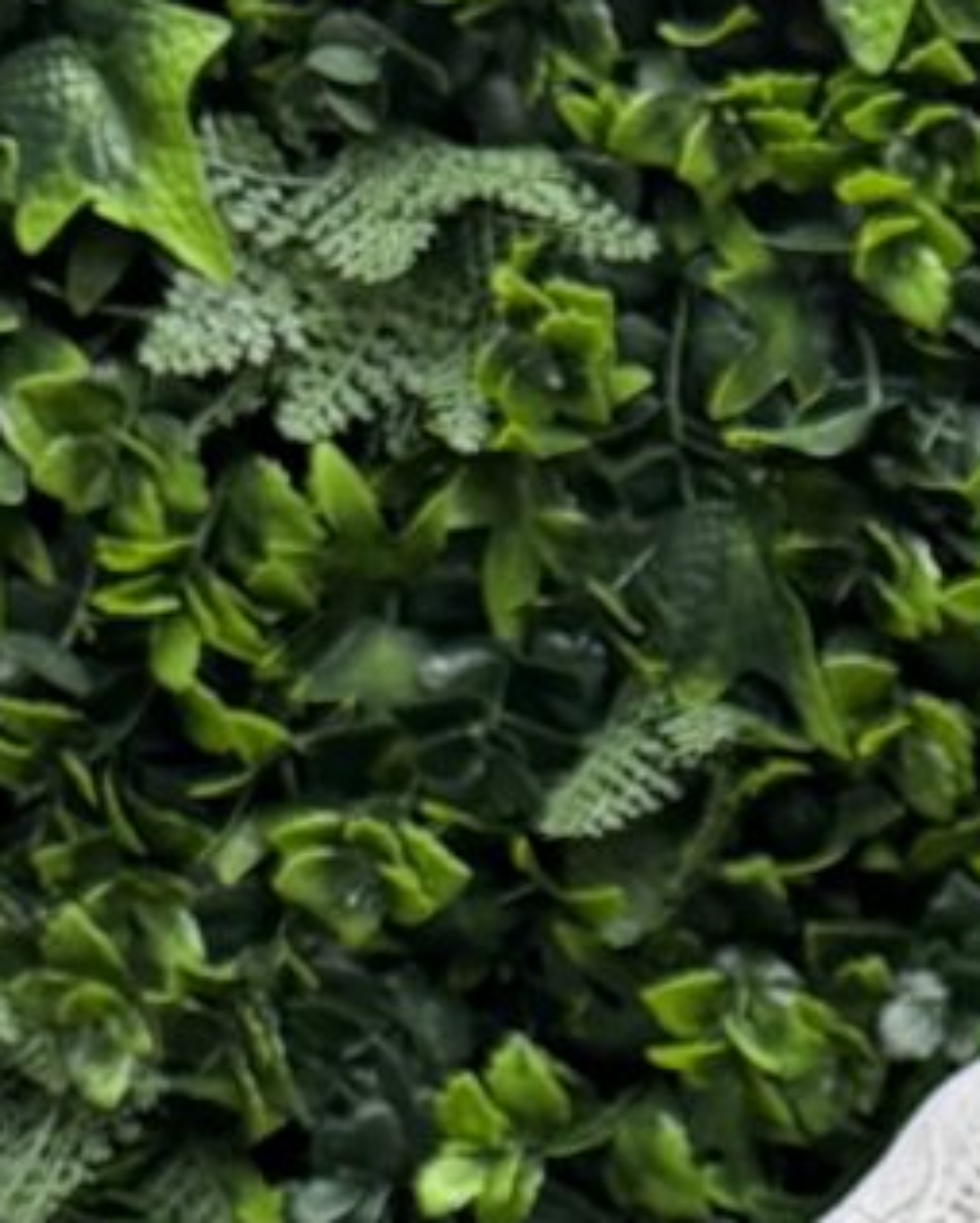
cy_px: 2427
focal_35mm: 189
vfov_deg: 9.5
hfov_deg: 7.6
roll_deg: -1.3
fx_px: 6846
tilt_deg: -4.8
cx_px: 2454
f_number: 1.78
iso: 100
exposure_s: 1/84
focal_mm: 6.76
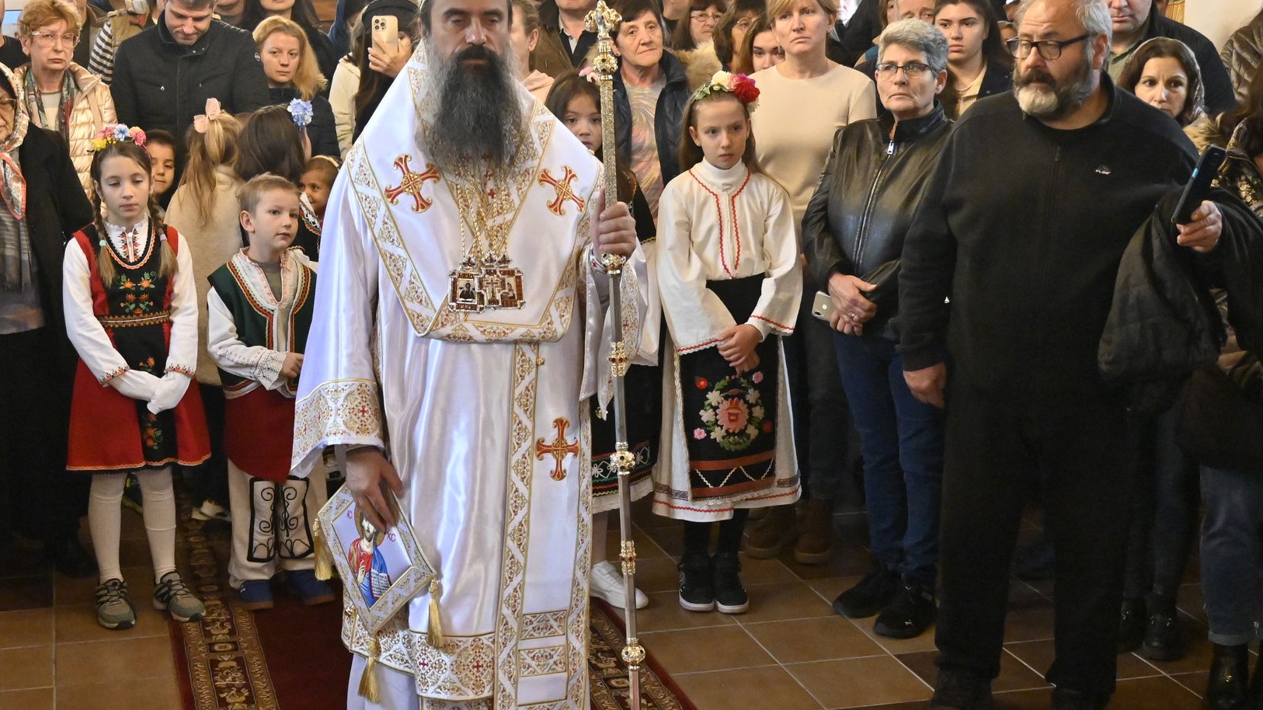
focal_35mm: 58
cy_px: 310
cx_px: 459
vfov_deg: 20.7
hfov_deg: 35.8
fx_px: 1942
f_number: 3.8
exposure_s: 1/160
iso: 4000
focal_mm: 24
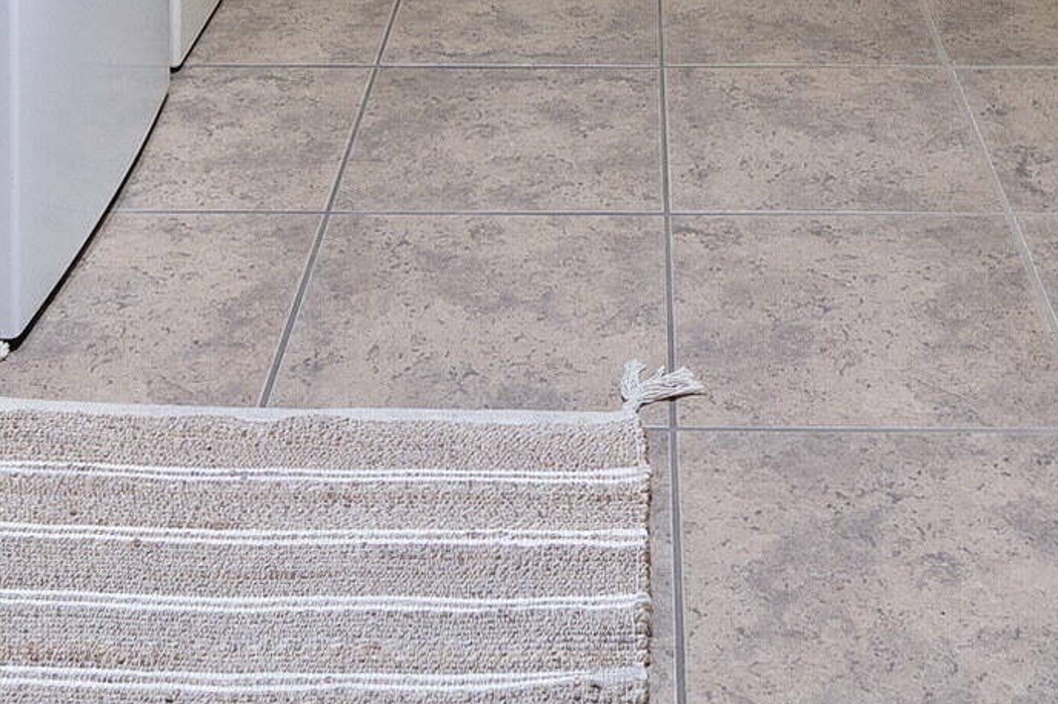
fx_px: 1674
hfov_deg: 35.0
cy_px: -708
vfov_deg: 17.2
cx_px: 623
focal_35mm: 57
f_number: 9
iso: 200
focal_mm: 14
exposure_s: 1.6
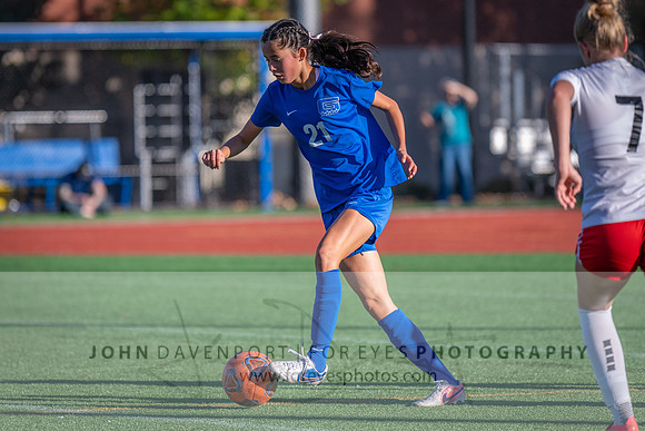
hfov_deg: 6.4
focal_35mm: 321
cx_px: 310
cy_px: 166
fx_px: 5759
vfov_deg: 4.3
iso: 280
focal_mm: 200
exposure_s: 1/3200
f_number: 2.8
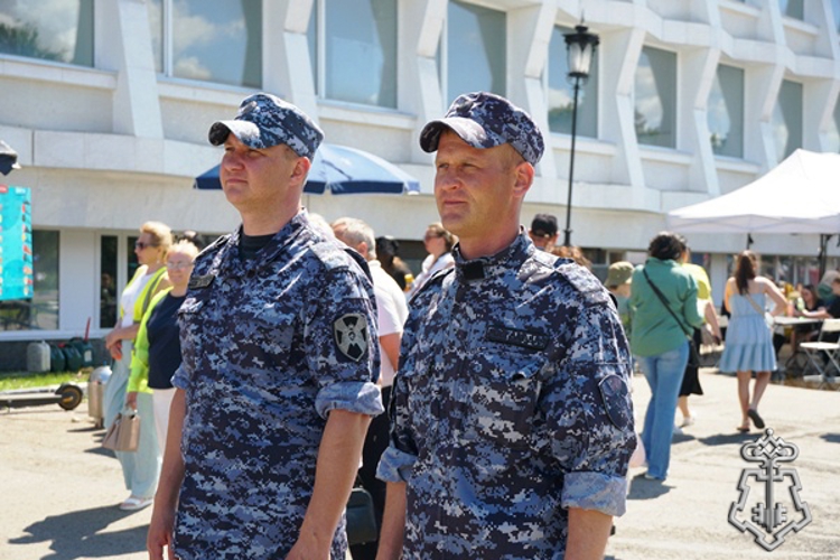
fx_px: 1295
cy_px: 280
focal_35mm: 56
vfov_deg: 24.4
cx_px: 420
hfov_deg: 35.9
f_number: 5
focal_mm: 37
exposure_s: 1/250
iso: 100
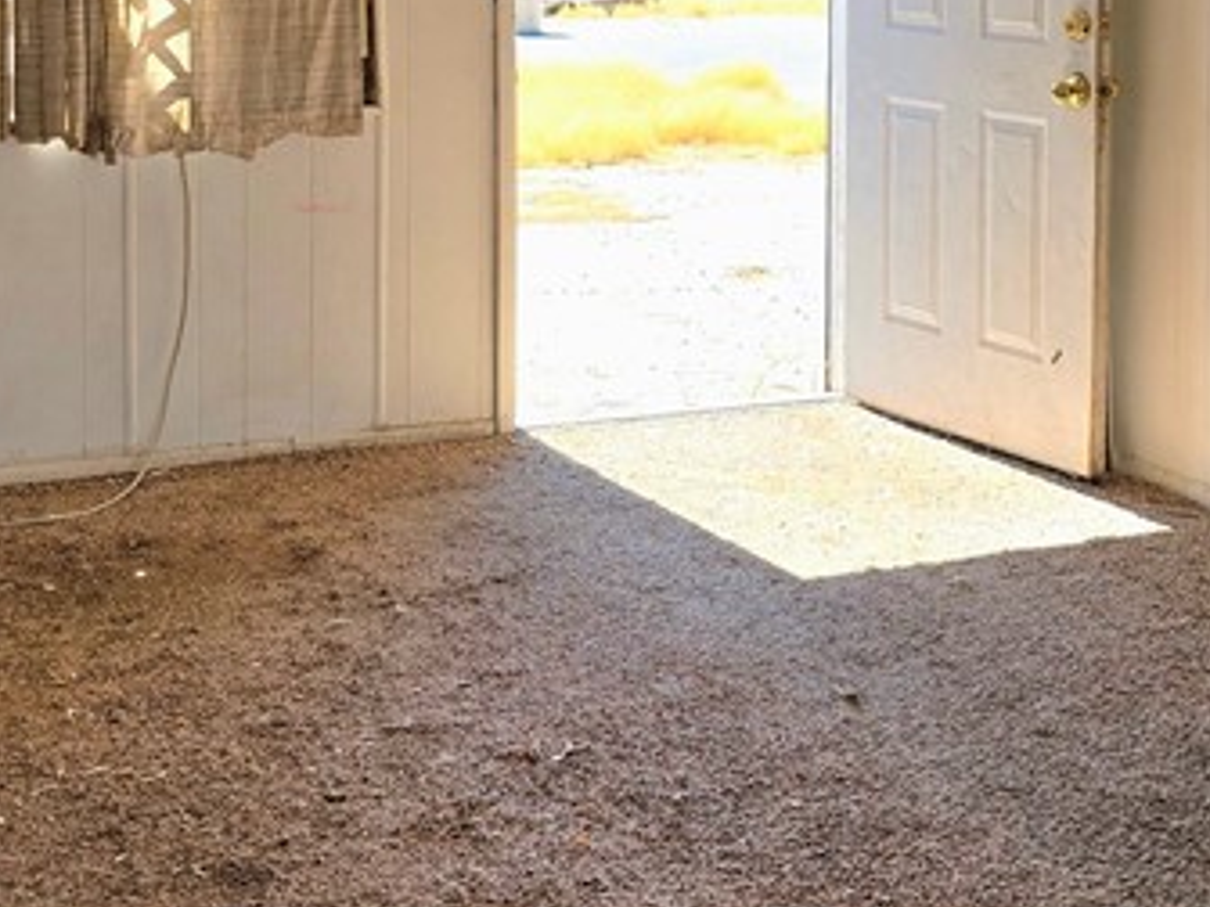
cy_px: 40
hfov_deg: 27.8
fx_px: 2447
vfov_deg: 20.5
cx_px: 648
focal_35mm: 70
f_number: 1.7
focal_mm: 6.3
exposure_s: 1/250
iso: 12
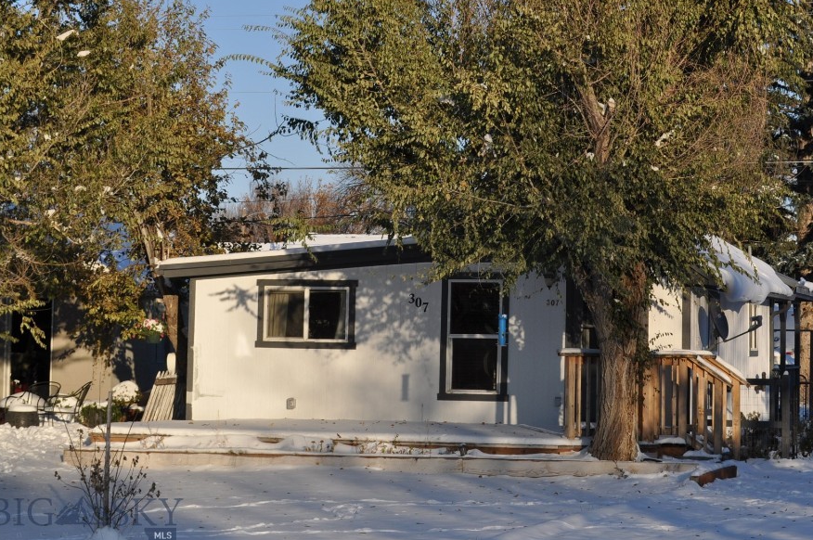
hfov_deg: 21.4
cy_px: 201
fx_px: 2143
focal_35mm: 95
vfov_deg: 14.4
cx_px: 515
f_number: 9
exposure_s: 1/320
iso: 200
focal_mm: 48
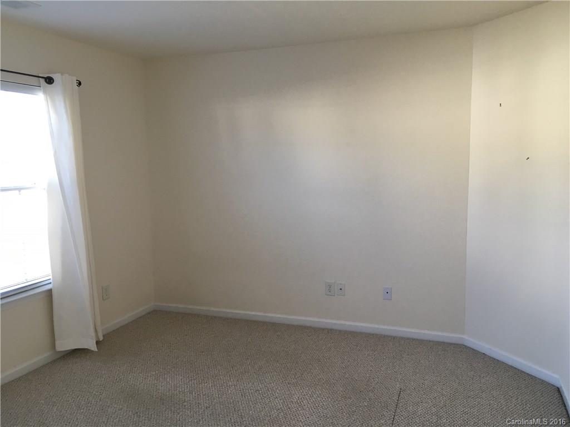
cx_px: 285
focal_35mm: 29
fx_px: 478
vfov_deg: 48.2
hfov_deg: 61.7
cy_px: 214
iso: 32
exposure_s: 1/30
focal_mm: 4.15
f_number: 2.2
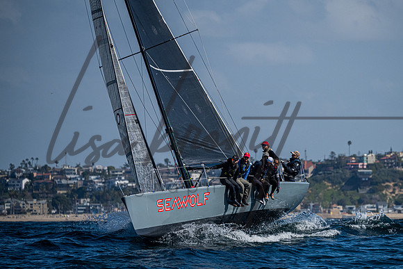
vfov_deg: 3.5
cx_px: 275
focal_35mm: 399
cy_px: 135
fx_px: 4464
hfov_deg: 5.2
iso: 400
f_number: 5.3
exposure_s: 1/8000
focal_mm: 290
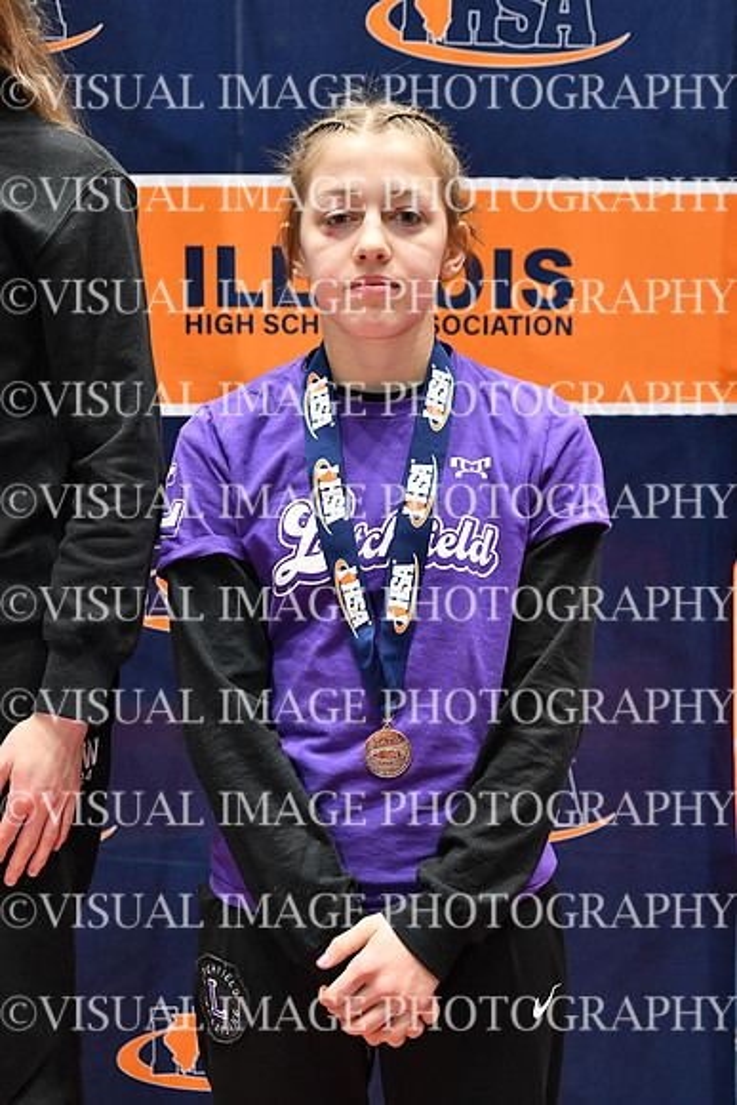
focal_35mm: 48
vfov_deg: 41.1
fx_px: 1473
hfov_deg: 28.1
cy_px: 552
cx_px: 368
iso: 3200
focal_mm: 48
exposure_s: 1/200
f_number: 5.6
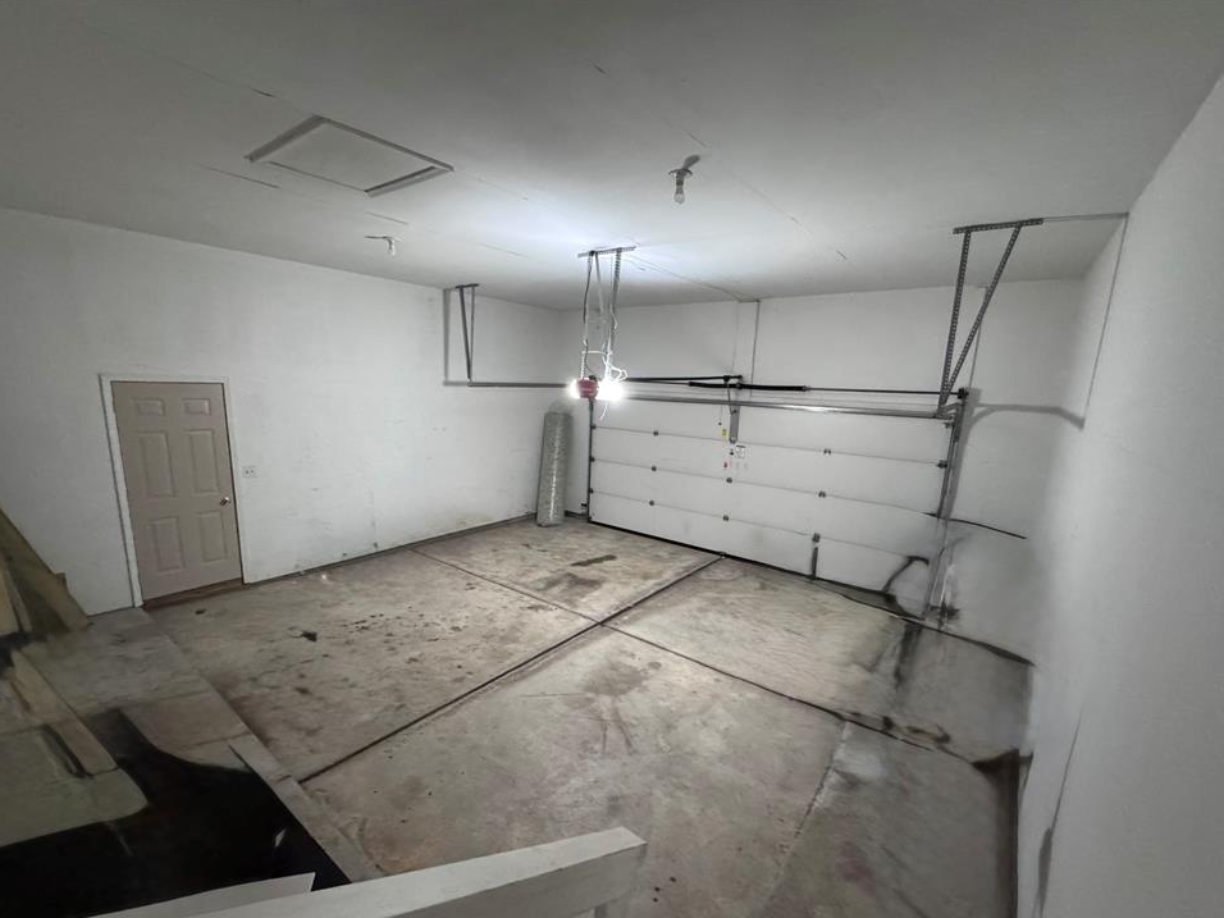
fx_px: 530
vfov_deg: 81.7
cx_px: 609
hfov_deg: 98.2
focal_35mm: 15
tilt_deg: -12.9
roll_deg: -2.9
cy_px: 488
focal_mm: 2.22
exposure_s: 1/60
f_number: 2.2
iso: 1000
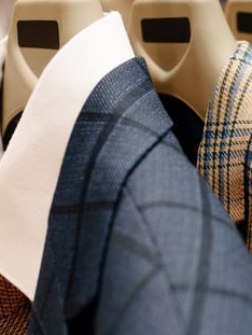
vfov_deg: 23.5
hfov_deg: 16.9
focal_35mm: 83
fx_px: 804
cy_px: 127
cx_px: 316
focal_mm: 35
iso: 500
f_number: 3.5
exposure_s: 1/200
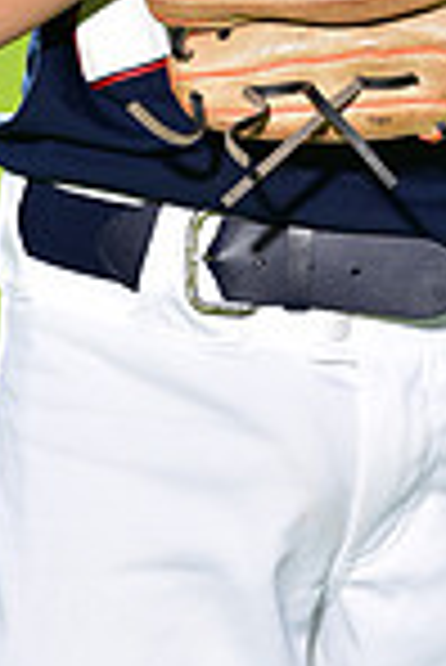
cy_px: -234
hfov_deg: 1.8
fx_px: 14553
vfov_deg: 2.6
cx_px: 313
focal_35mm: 785
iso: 80
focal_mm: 200
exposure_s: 1/250
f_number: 5.6
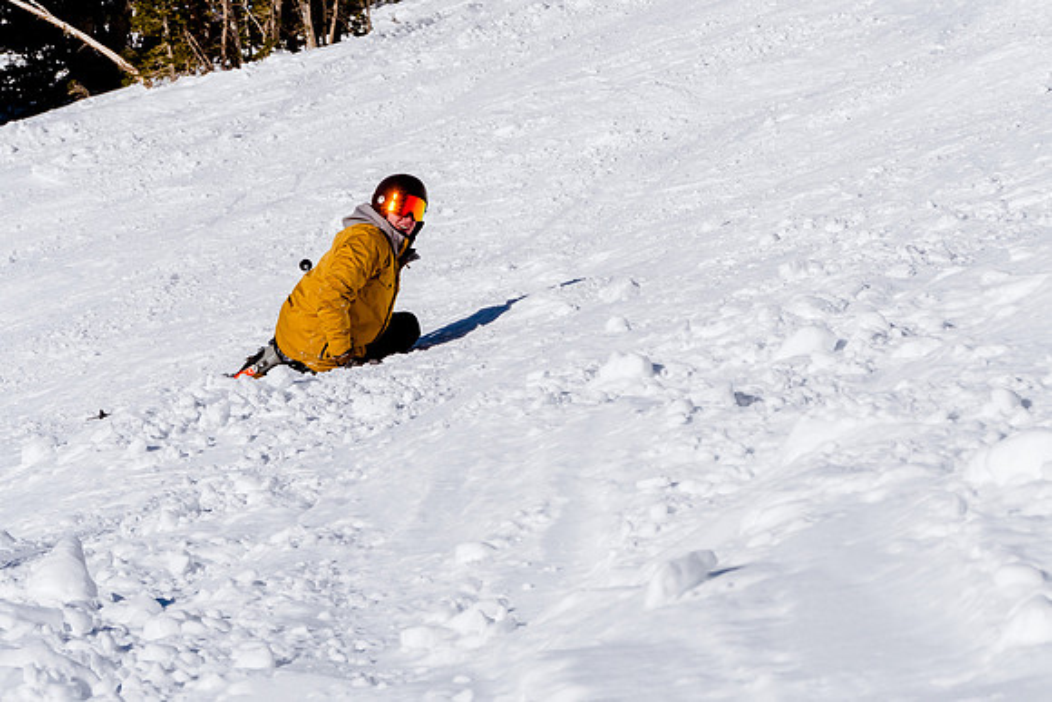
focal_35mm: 146
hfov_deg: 14.0
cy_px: 337
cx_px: 642
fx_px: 4282
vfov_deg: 9.4
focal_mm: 80
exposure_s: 1/500
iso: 400
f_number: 18
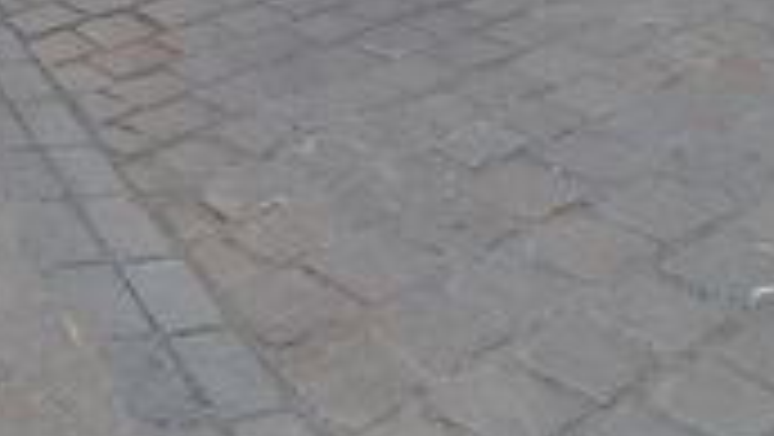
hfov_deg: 28.6
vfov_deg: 11.6
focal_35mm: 66
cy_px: -823
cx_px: -104
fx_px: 1355
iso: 50
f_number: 2.2
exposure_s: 1/145
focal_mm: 1.8
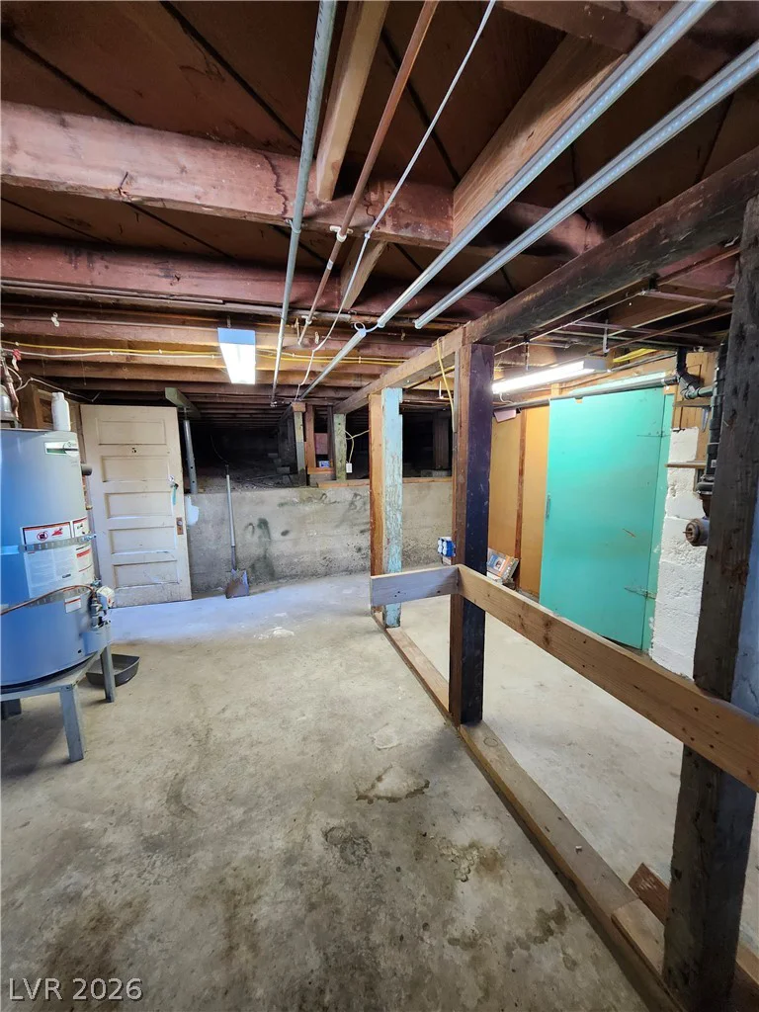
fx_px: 380
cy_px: 506
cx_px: 380
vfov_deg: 106.2
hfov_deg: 89.9
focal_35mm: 13
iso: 400
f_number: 2.2
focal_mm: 1.74
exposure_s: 1/30
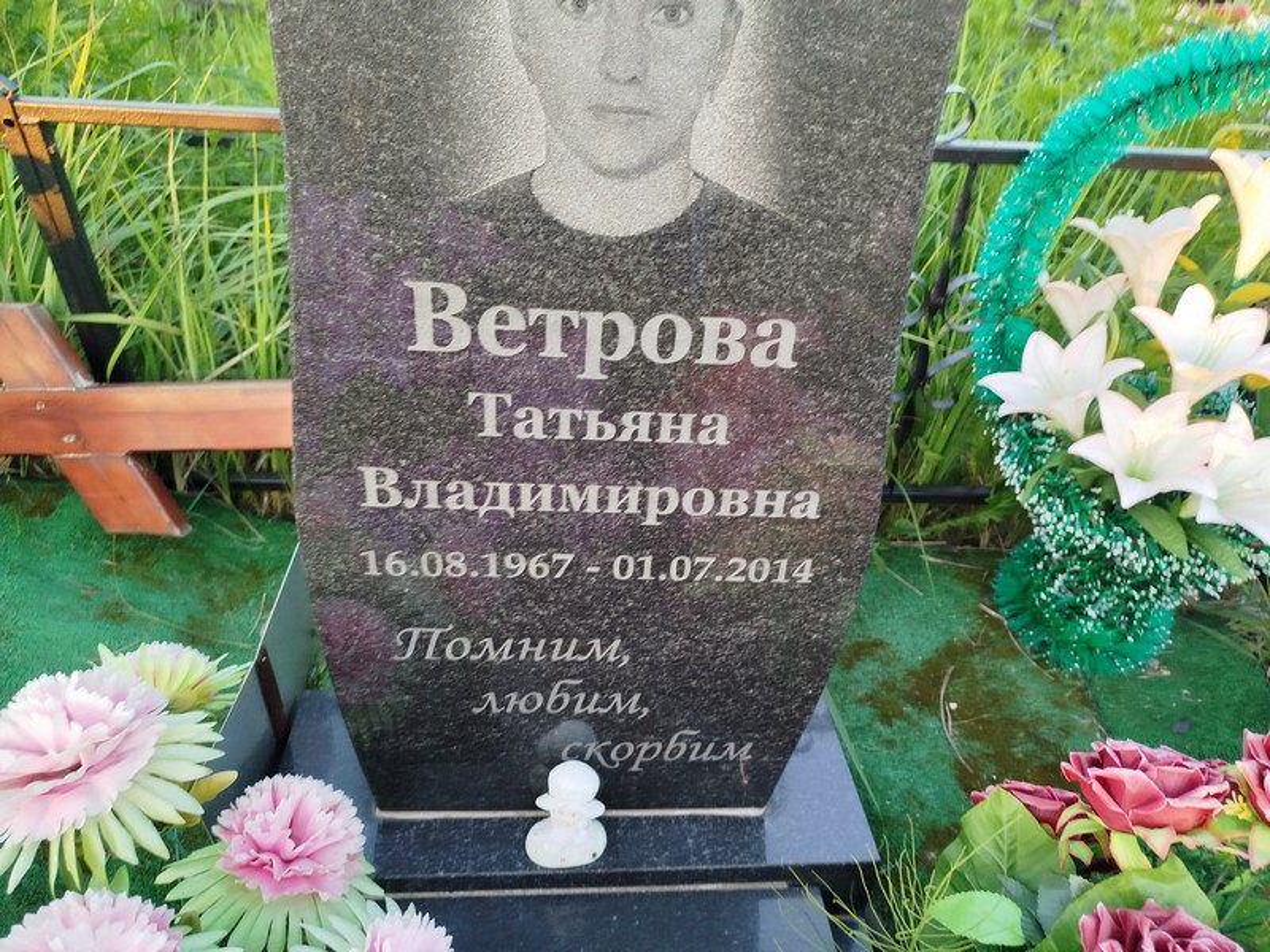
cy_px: 476
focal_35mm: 24
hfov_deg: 71.6
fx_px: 881
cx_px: 635
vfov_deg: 56.8
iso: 100
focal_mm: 5.31
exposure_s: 1/50
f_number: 1.7
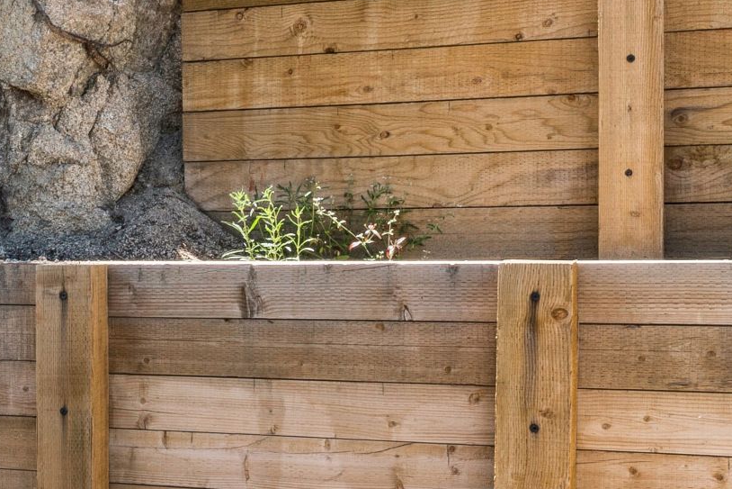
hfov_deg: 20.8
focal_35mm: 87
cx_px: -287
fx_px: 1762
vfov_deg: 15.8
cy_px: 303
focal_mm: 19.6
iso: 100
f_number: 22
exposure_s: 1/10
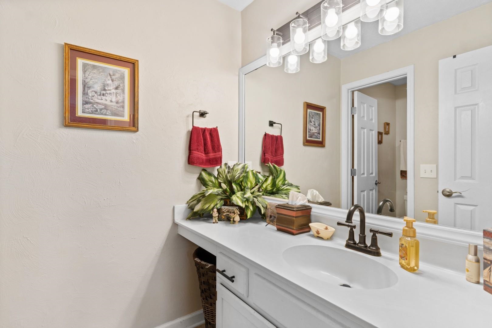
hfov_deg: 96.7
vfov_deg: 73.7
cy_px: 164
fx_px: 219
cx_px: 246
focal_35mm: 16
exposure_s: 1/8
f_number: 4.8
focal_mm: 11
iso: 100
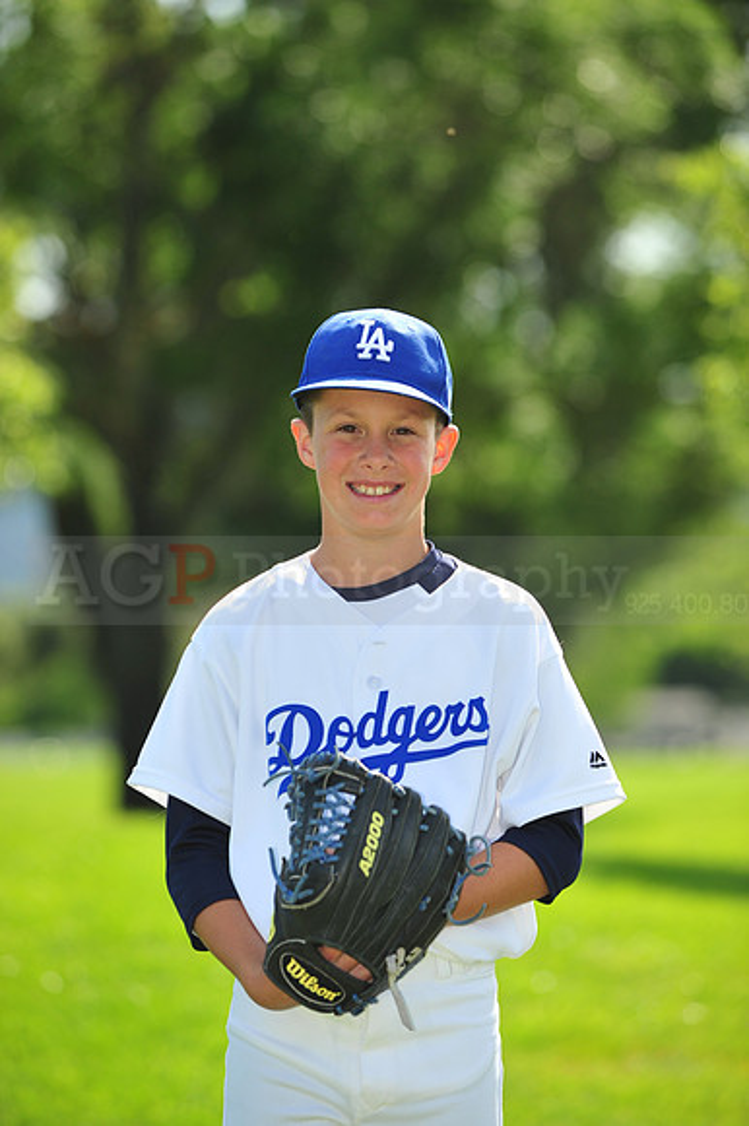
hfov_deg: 7.8
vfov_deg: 11.8
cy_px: 563
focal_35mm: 175
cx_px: 374
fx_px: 5468
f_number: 4.5
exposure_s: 1/1600
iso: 320
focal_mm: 175
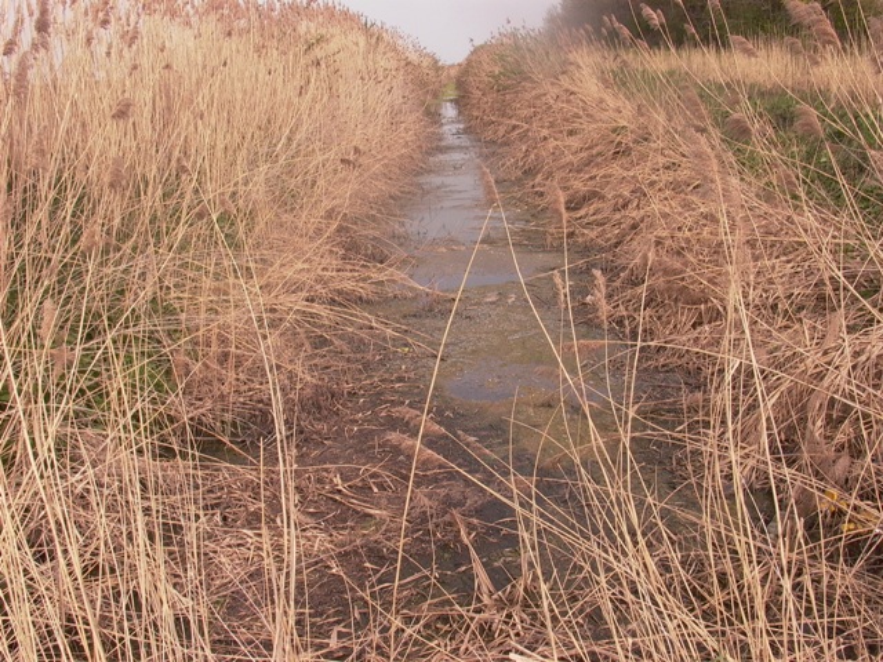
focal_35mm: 38
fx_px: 969
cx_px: 442
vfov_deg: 37.7
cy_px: 331
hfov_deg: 49.0
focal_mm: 8.19
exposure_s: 1/652
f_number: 5.58
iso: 100
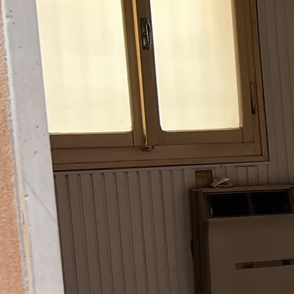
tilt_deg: -6.0
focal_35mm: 117
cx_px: 656
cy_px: 257
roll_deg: +1.3
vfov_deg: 14.8
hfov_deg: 12.4
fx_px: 1124
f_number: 1.5
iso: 125
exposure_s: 1/121
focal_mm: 5.7
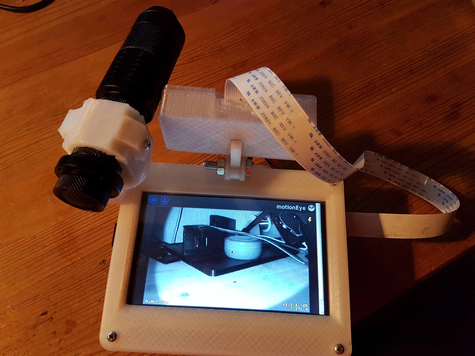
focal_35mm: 26
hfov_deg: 67.3
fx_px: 357
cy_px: 178
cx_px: 238
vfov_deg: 53.1
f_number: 1.7
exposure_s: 1/33
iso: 200
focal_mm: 4.2
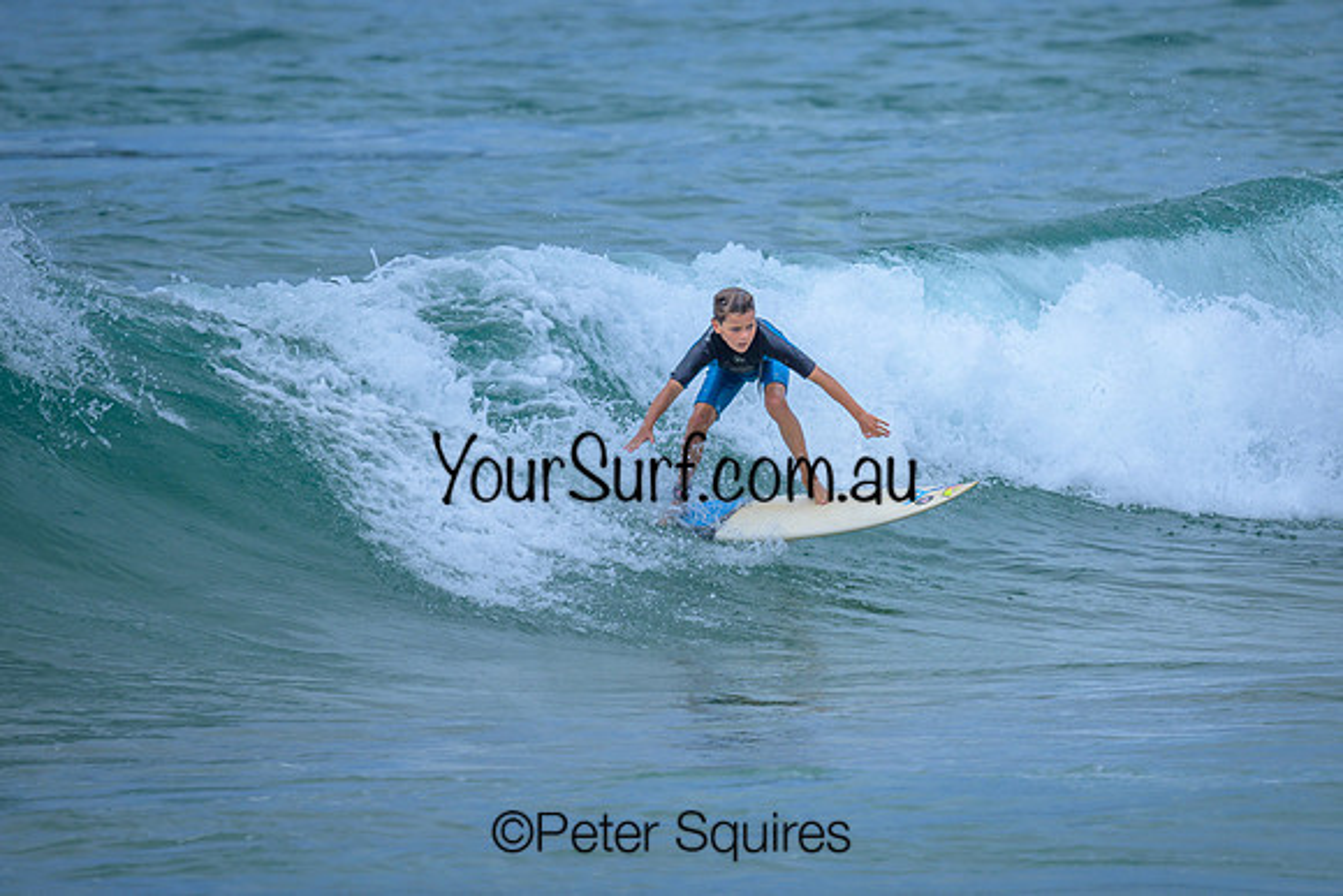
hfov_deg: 1.9
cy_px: 348
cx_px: 734
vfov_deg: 1.3
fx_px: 41016
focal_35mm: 1099
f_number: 6.3
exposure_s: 1/2000
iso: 220
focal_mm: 800
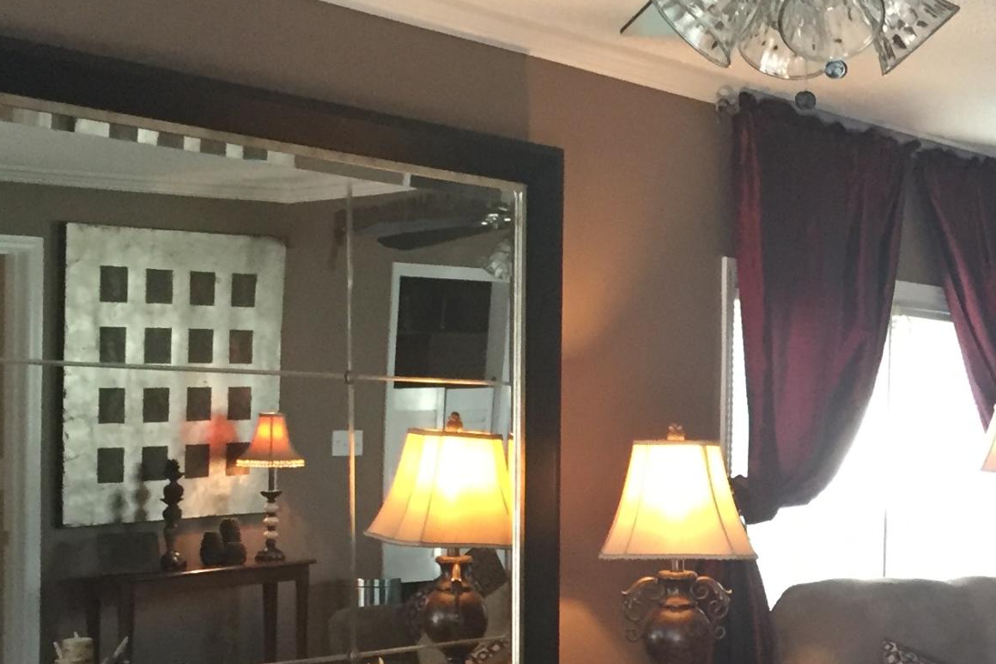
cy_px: 698
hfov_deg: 25.0
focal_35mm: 78
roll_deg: -1.1
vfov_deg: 17.0
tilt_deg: -7.3
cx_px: 951
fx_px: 2158
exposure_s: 1/30
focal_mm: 4.15
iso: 160
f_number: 2.2
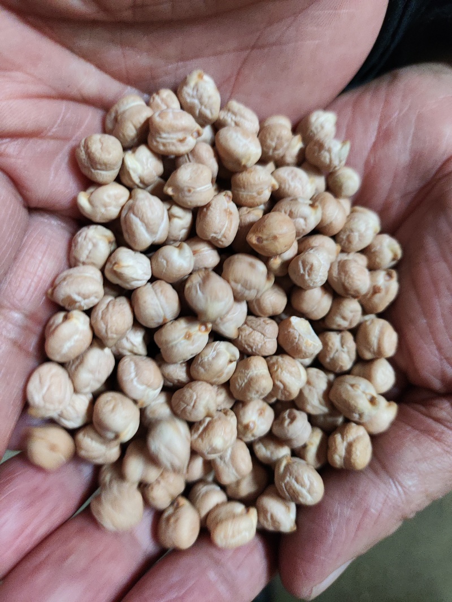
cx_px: 226
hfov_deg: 56.9
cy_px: 301
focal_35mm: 24
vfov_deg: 71.6
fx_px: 417
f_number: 1.8
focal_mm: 4.68
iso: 727
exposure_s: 1/33.3
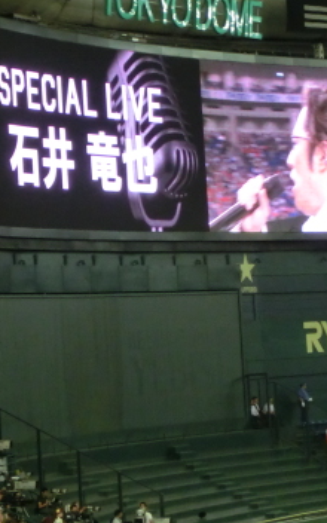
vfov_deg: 11.3
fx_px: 2638
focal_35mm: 185
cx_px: 235
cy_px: 172
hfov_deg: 7.1
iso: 800
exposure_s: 1/125
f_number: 5.3
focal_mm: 17.06
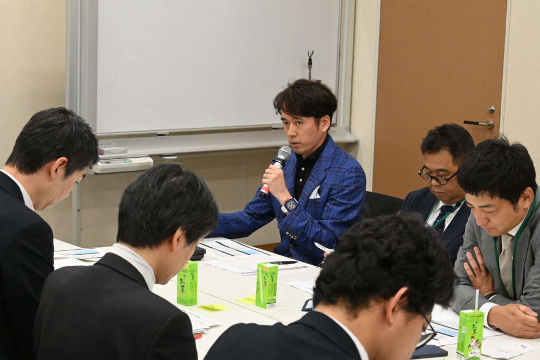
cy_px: 180
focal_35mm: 75
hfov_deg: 27.0
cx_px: 270
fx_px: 1125
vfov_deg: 18.2
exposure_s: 1/125
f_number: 6.3
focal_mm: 50
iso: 2000
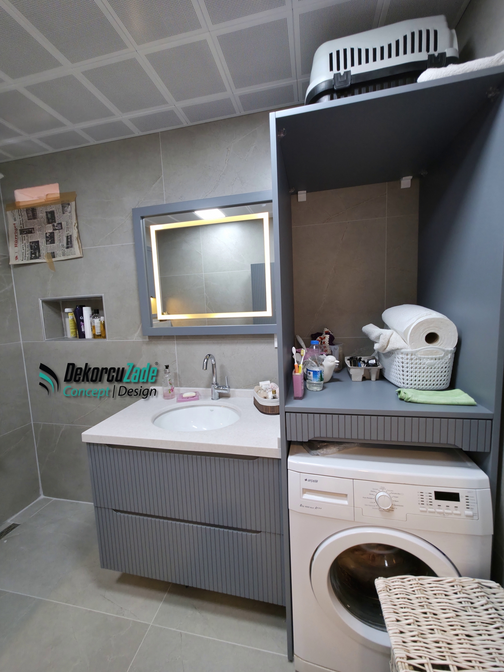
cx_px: 252
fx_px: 252
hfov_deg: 89.9
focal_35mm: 13
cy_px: 336
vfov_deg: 106.2
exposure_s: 1/30
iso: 100
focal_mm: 2.2
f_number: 1.9
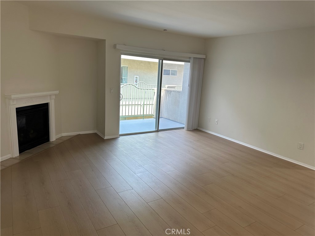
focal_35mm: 24
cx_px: 158
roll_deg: -3.3
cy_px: 118
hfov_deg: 71.6
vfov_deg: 56.8
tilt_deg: -10.6
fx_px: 218
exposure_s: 1/120
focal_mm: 6.86
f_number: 1.78
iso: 125
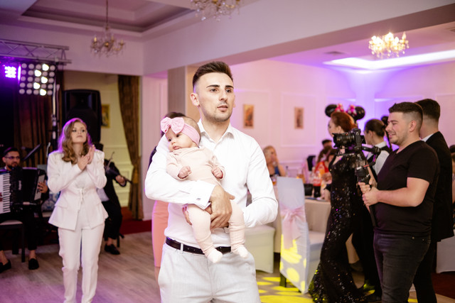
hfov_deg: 54.4
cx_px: 228
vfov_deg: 37.9
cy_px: 152
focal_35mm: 35
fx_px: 442
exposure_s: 1/160
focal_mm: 23
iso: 640
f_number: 1.4
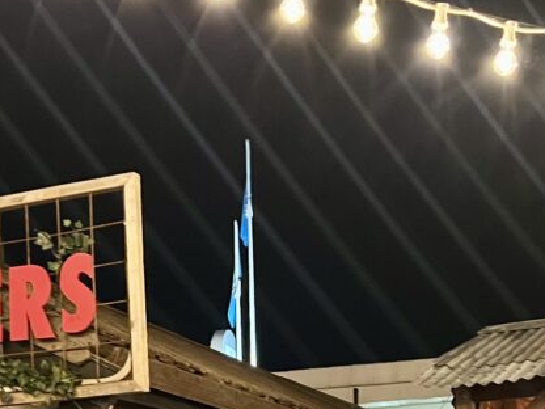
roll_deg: +1.0
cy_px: 543
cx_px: 217
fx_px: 1181
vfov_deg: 18.2
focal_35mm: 75
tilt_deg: +1.2
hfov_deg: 25.9
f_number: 1.5
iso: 500
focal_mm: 5.7
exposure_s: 1/25
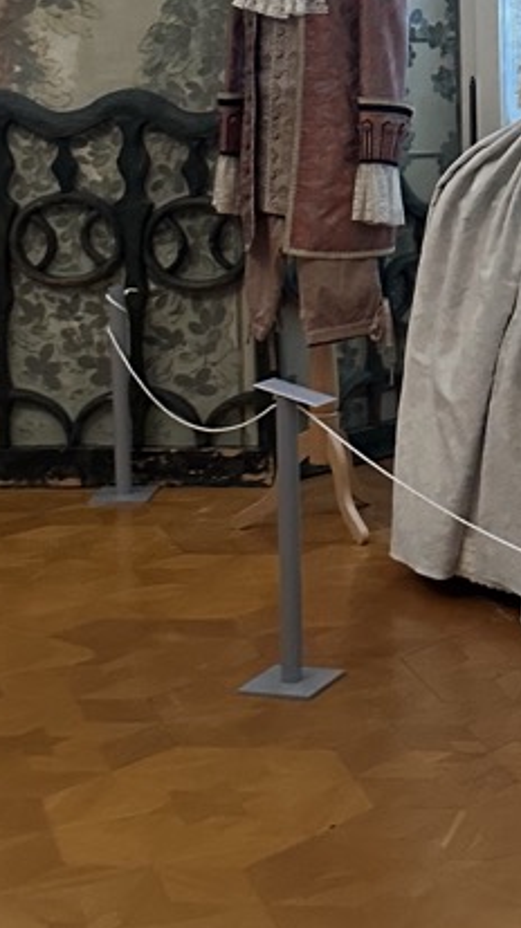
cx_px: 728
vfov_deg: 25.8
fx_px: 1991
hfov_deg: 14.1
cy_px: 213
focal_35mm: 81
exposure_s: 1/60
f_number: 1.78
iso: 500
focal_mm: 6.86
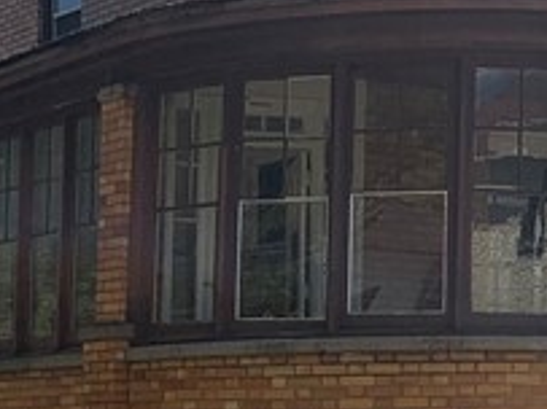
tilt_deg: +3.7
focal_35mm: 131
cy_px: 406
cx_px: 340
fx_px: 2069
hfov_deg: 15.0
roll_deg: +0.6
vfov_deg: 11.2
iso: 25
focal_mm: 4.25
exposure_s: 1/1812
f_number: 1.8
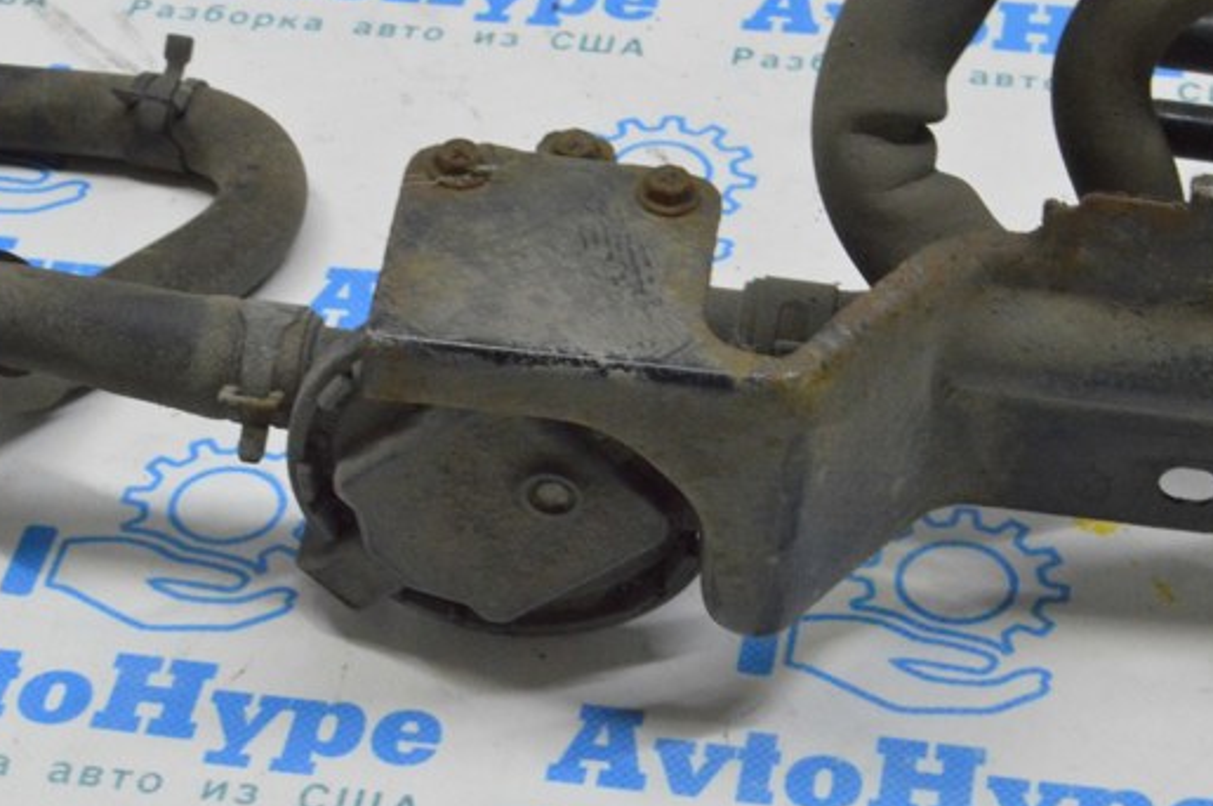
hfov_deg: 19.9
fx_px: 3453
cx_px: 568
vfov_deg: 13.3
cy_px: 409
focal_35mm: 103
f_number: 20
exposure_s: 1/20
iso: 6400
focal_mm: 55
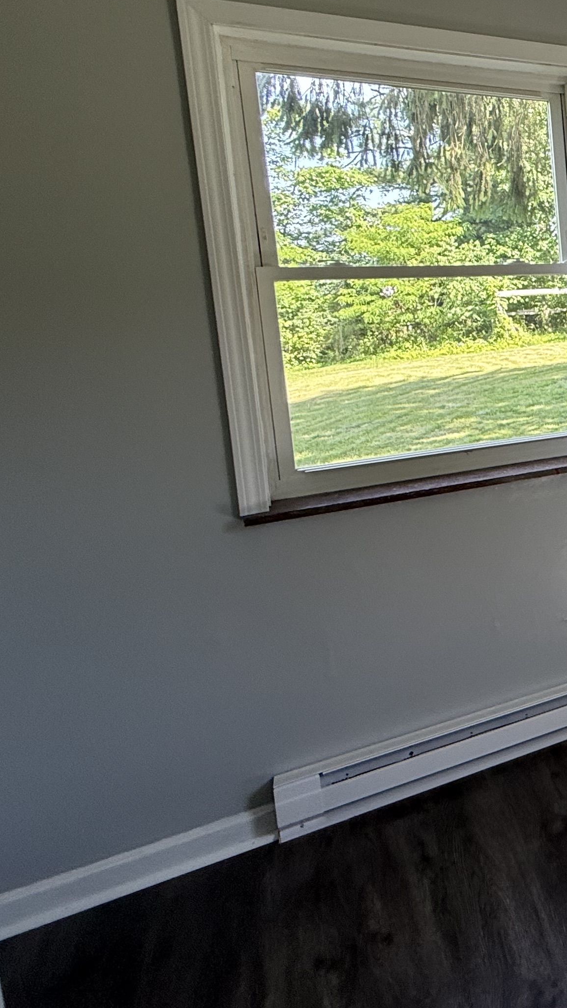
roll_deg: +1.2
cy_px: 351
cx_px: 959
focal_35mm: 30
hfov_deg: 24.0
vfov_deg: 63.0
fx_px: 802
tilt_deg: -5.7
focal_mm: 2.22
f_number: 2.2
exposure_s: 1/99
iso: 100
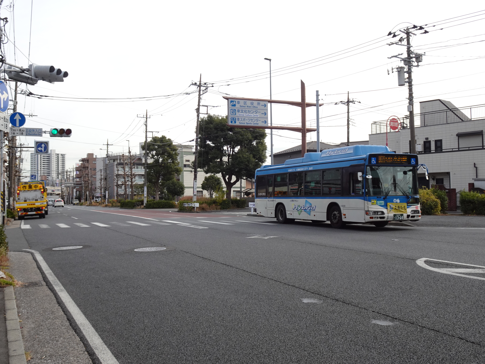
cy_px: 182
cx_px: 242
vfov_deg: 38.7
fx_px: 518
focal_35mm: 37
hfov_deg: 50.1
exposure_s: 1/400
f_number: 4
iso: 100
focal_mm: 6.26
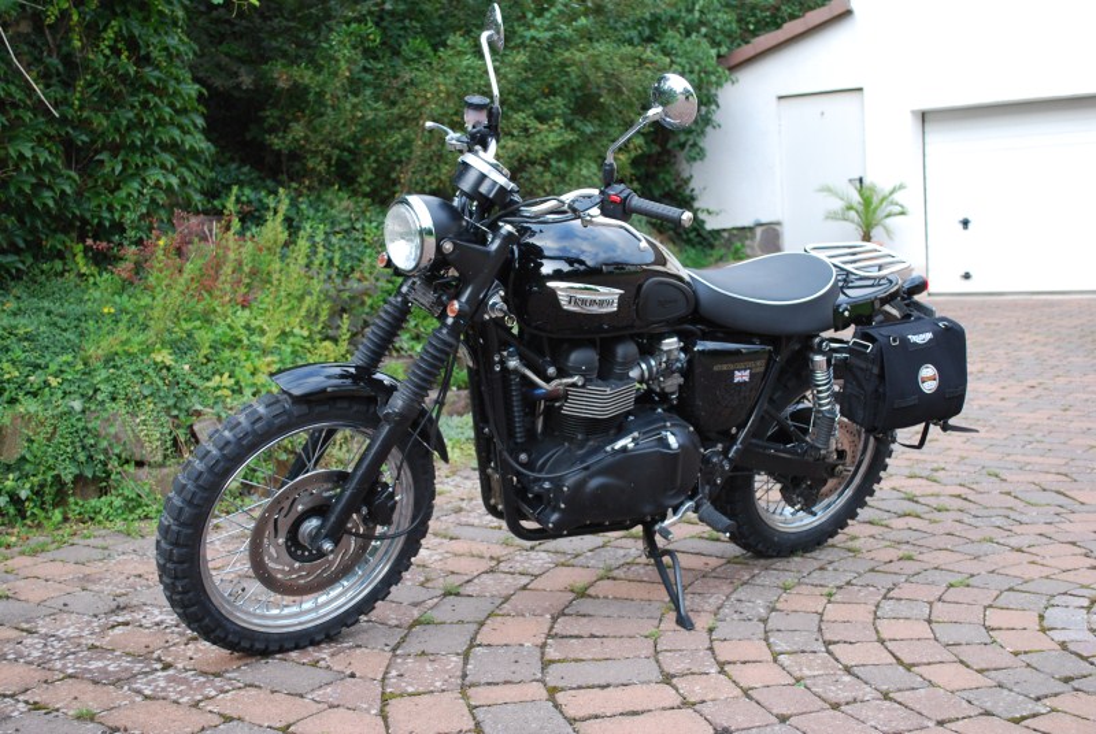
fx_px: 1372
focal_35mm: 45
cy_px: 367
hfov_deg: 43.5
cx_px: 548
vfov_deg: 30.0
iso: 200
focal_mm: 30
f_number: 4.8
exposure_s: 1/60
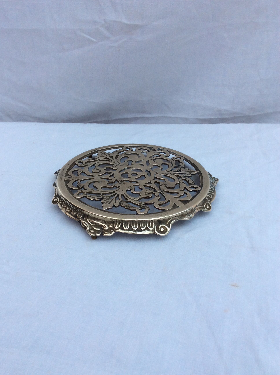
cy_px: 188
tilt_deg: -33.2
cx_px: 140
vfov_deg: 56.9
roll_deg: -0.7
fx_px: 346
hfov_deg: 44.1
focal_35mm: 32
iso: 40
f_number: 2.4
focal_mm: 3.3
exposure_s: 1/25
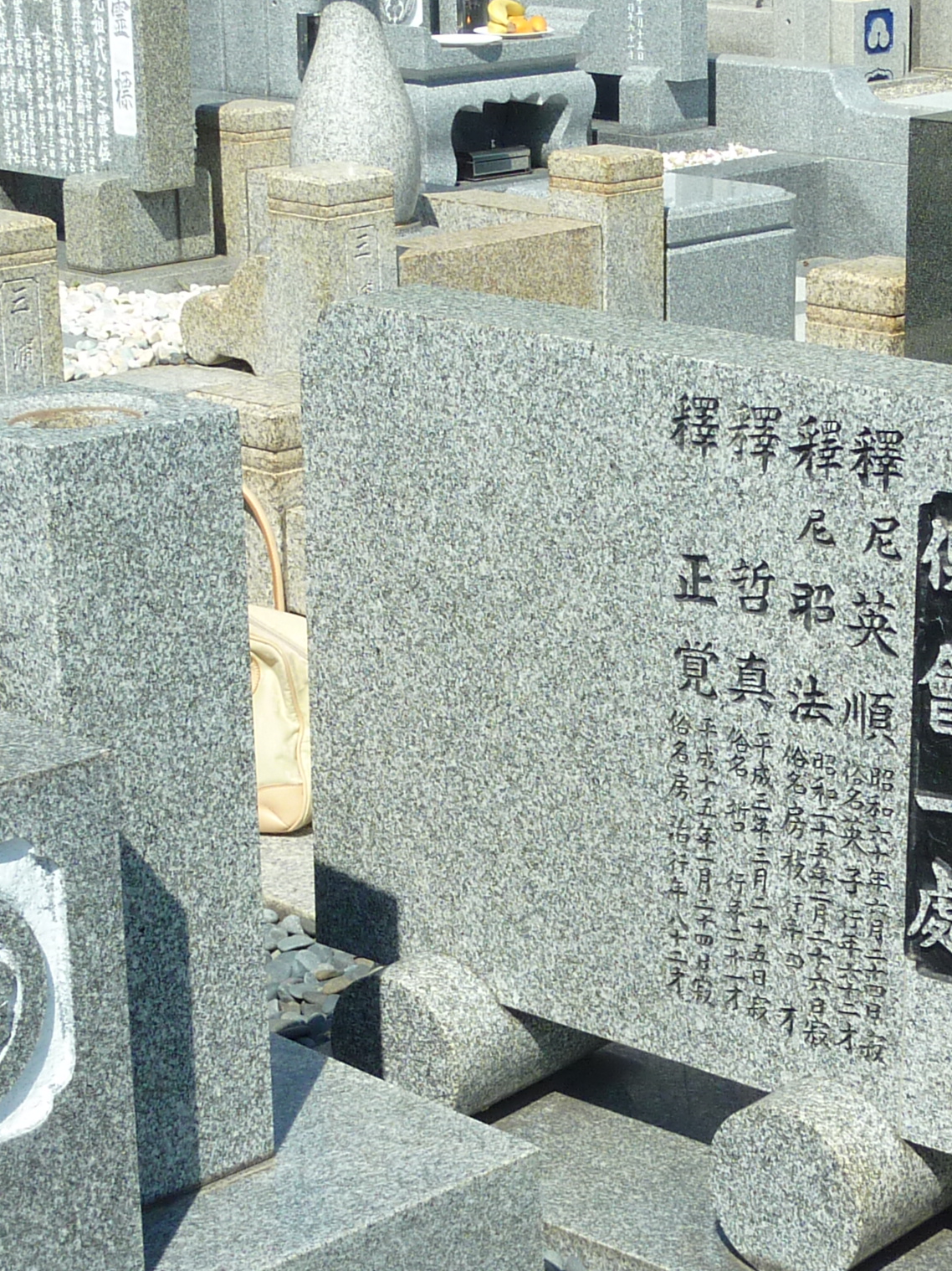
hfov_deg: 17.3
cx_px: 582
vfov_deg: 23.0
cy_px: 641
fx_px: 3118
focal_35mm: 85
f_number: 3.5
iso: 80
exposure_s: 1/800
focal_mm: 5.7
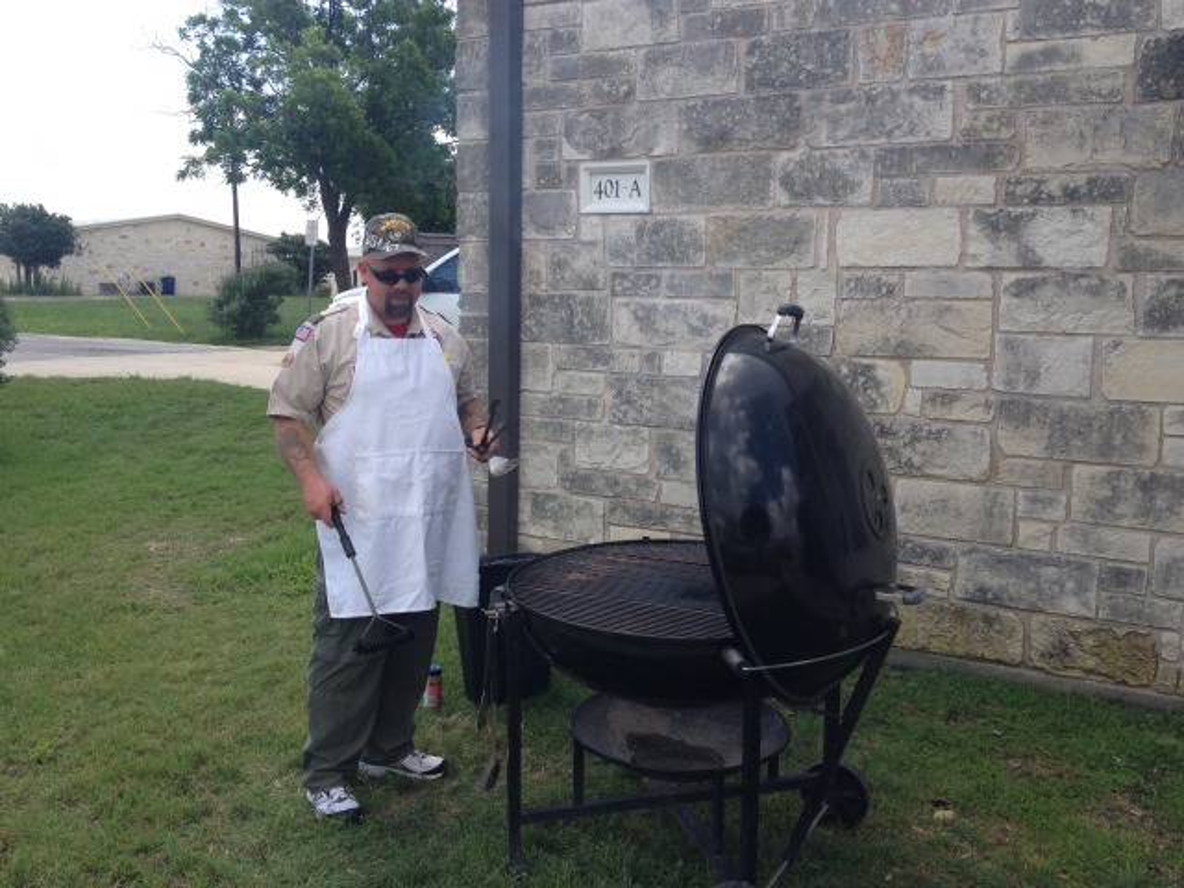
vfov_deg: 40.7
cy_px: 444
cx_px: 592
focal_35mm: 35
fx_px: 1197
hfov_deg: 52.6
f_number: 2.4
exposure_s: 1/649
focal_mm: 4.28
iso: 50
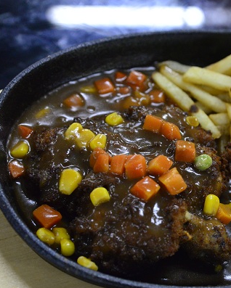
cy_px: 159
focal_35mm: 87
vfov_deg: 22.0
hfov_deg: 17.3
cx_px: 225
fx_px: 743
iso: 2500
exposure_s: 1/50
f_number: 4.5
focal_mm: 46
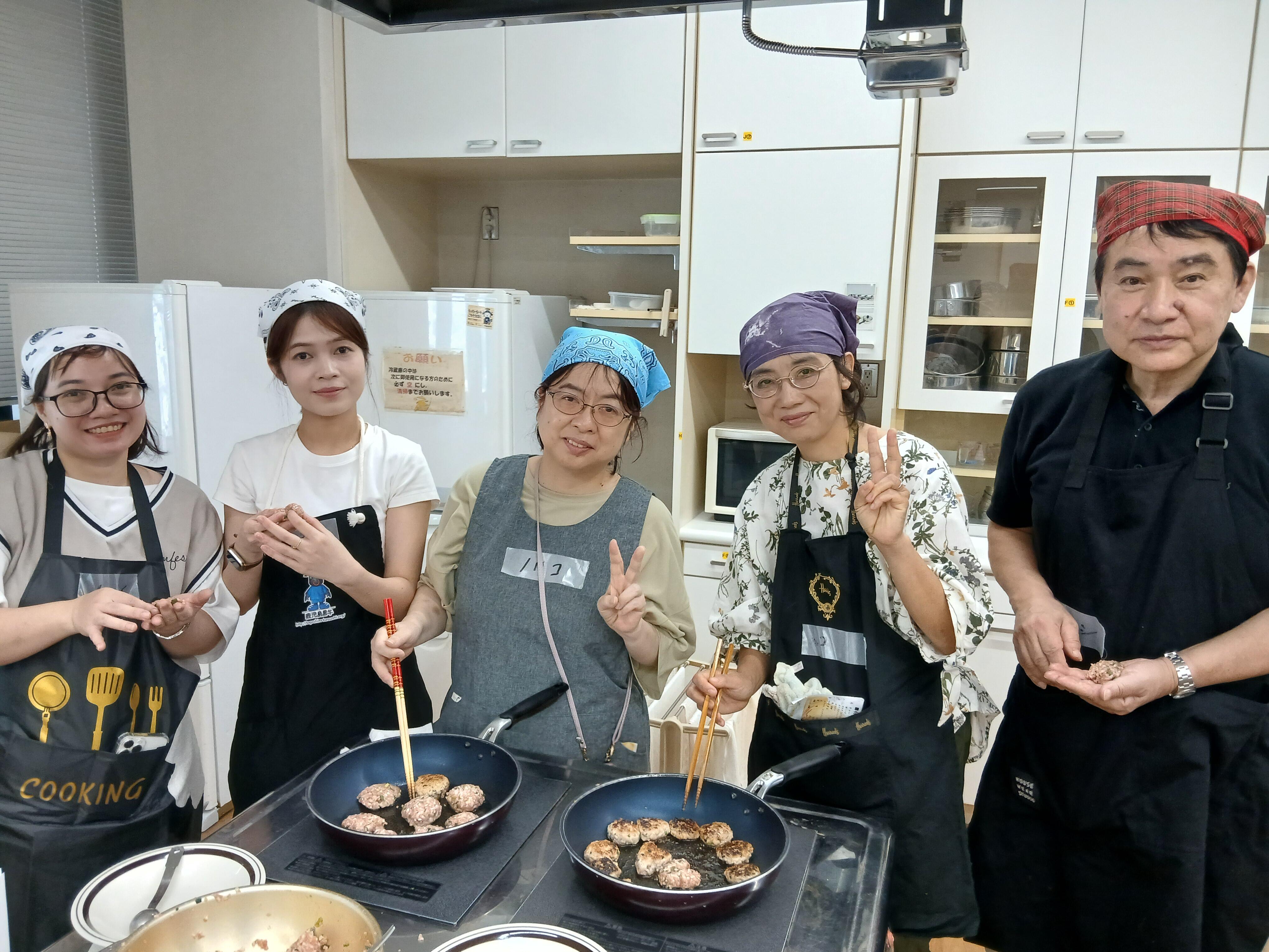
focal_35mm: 26
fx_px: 953
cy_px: 476
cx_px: 634
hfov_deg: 67.3
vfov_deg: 53.1
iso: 250
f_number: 1.8
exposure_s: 1/50
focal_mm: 3.9
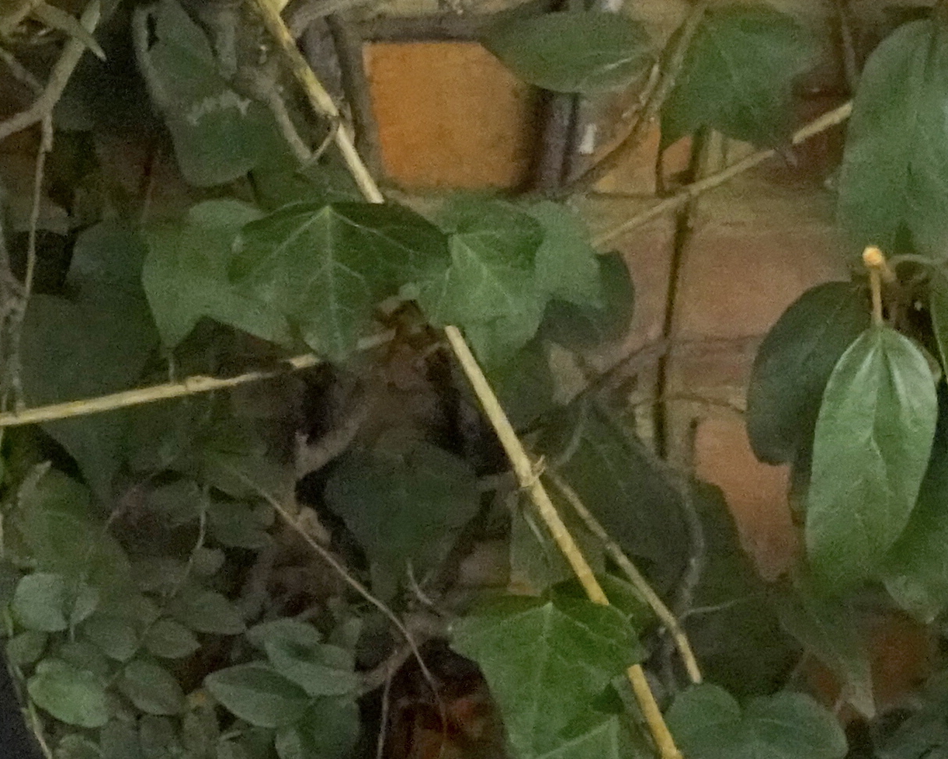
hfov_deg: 8.9
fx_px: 6005
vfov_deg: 7.2
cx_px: -116
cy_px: 449
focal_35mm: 214
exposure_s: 1/160
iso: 12800
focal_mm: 35
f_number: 9
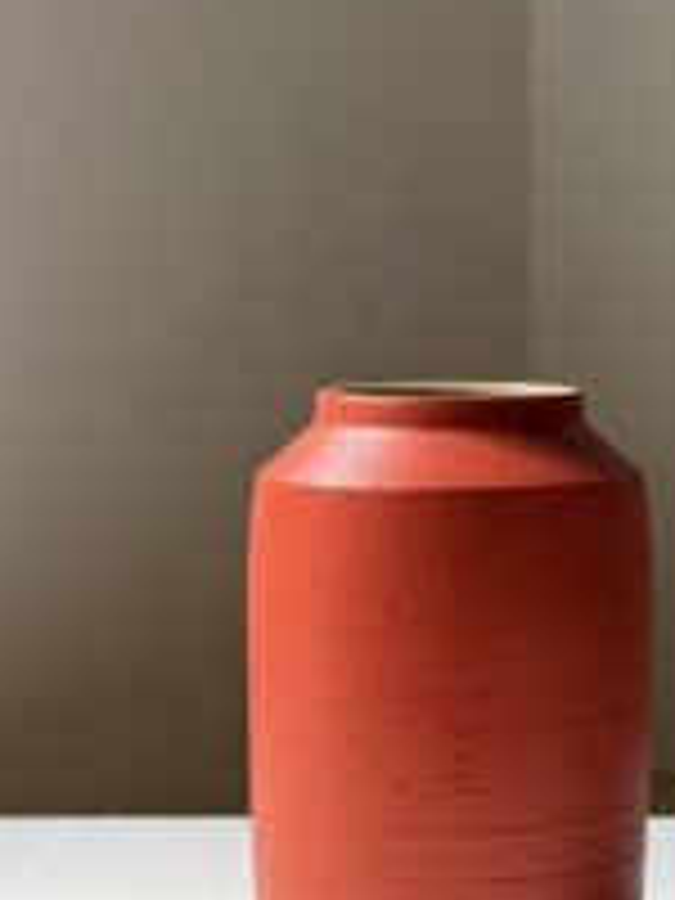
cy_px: 554
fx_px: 2496
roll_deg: -0.3
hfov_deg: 15.4
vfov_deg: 20.4
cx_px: 446
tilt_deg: -6.2
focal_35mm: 96
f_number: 1.78
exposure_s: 1/331
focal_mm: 6.76
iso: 80
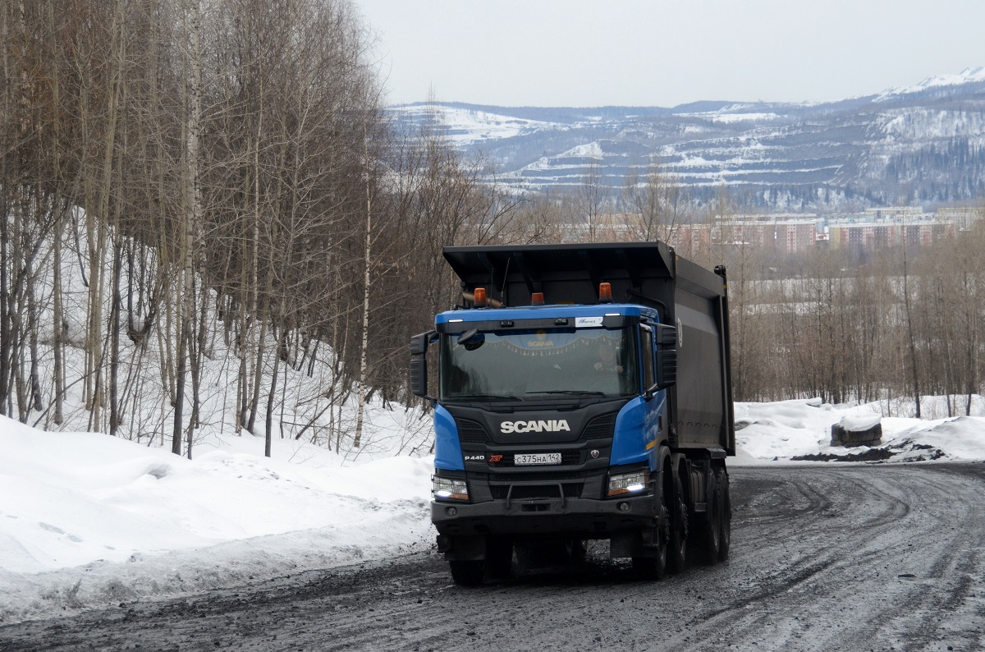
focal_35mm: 120
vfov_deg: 11.4
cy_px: 326
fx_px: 3276
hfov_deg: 17.1
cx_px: 492
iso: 500
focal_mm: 80
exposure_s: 1/800
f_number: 5.6
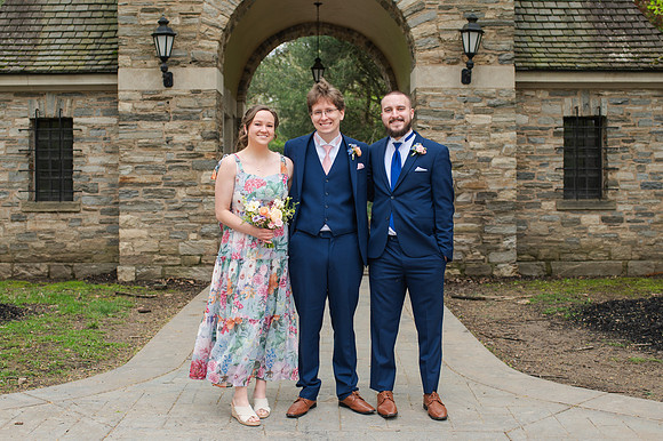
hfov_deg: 41.0
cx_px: 320
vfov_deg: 28.0
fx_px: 886
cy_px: 220
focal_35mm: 48
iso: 250
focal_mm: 35
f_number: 3.2
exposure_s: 1/320
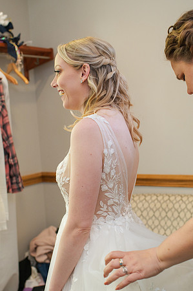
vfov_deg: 36.8
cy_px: 146
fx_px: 437
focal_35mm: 54
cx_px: 99
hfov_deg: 24.9
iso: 800
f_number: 3.2
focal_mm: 35
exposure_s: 1/160
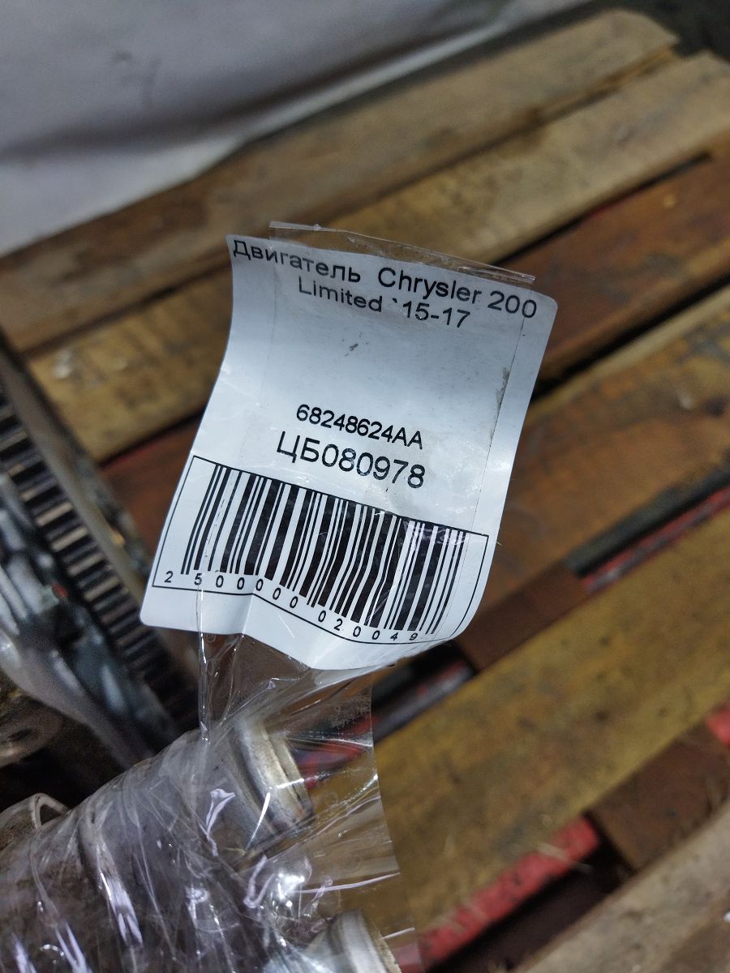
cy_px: 486
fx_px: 759
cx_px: 365
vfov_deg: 65.3
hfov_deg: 51.4
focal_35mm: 27
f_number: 1.79
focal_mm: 4.71
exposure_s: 1/100
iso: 178
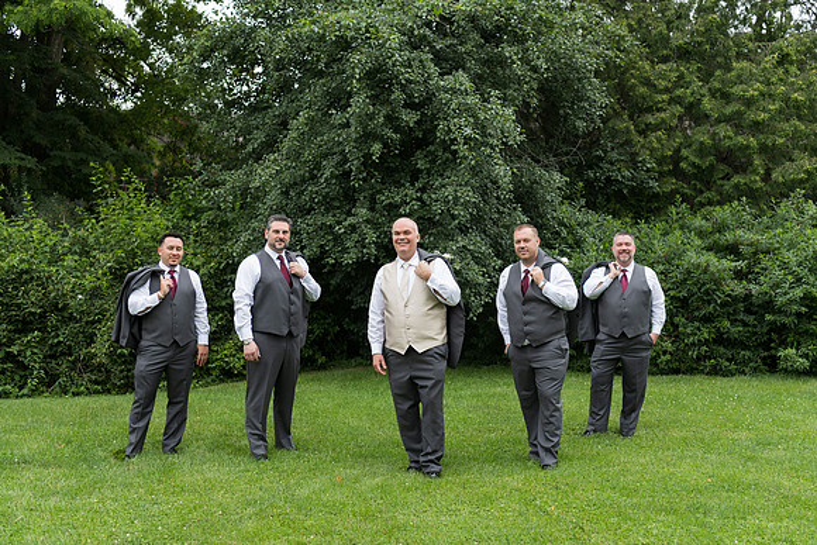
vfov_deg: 29.9
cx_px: 408
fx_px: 1021
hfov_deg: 43.6
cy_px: 272
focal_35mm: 45
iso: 80
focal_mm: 45
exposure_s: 1/320
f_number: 2.8
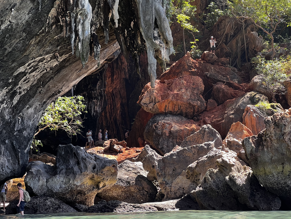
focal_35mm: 87
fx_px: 731
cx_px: 134
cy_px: 113
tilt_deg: +6.6
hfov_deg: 22.5
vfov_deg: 17.0
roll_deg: +0.8
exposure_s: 1/99
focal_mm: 9
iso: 64
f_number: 2.8
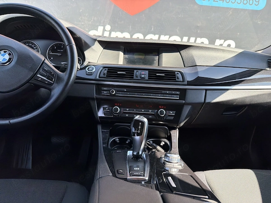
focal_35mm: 24
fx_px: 188
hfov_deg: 71.6
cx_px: 136
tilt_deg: -9.1
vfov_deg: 56.8
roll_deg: -0.5
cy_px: 102
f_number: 1.78
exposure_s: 1/1106
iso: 320
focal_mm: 6.76
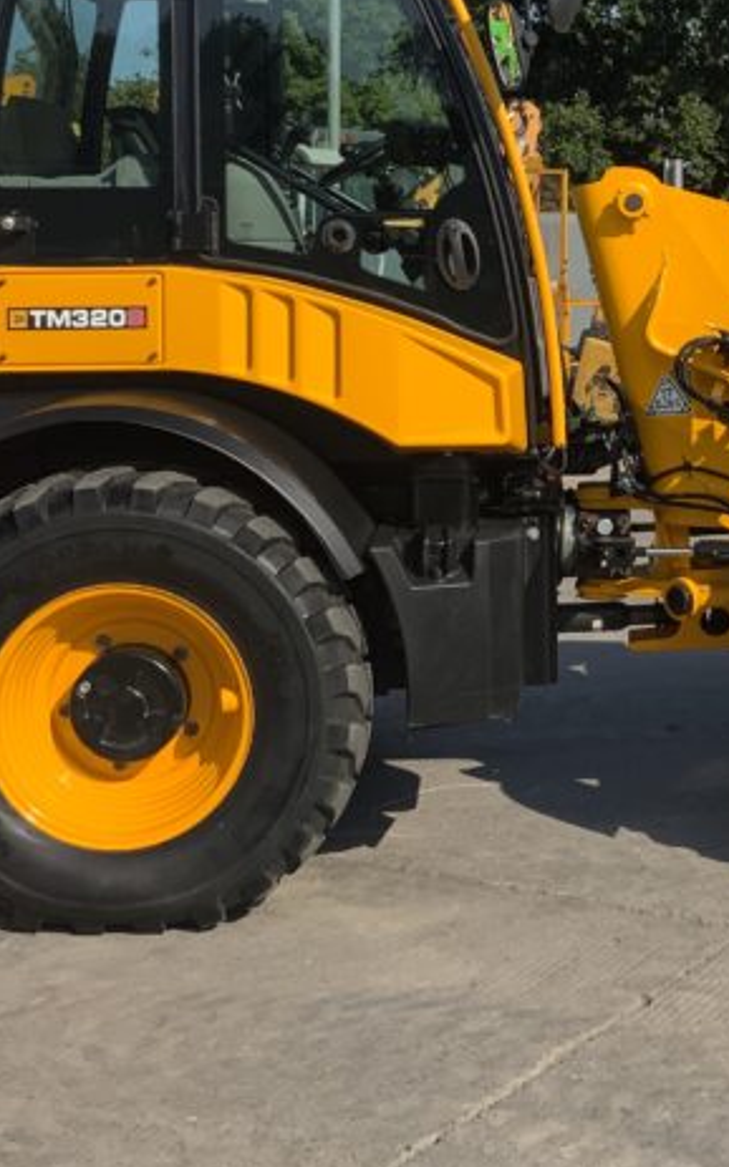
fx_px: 2164
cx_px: 681
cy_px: 295
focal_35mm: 68
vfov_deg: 29.7
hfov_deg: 18.7
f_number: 1.8
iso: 16
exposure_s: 1/1730
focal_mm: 3
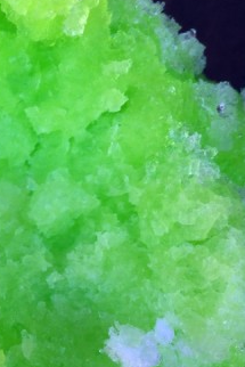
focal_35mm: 60
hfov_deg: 21.9
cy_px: 234
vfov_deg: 33.2
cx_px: 2
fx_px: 612
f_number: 2.4
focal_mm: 3.3
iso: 32
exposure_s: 1/120
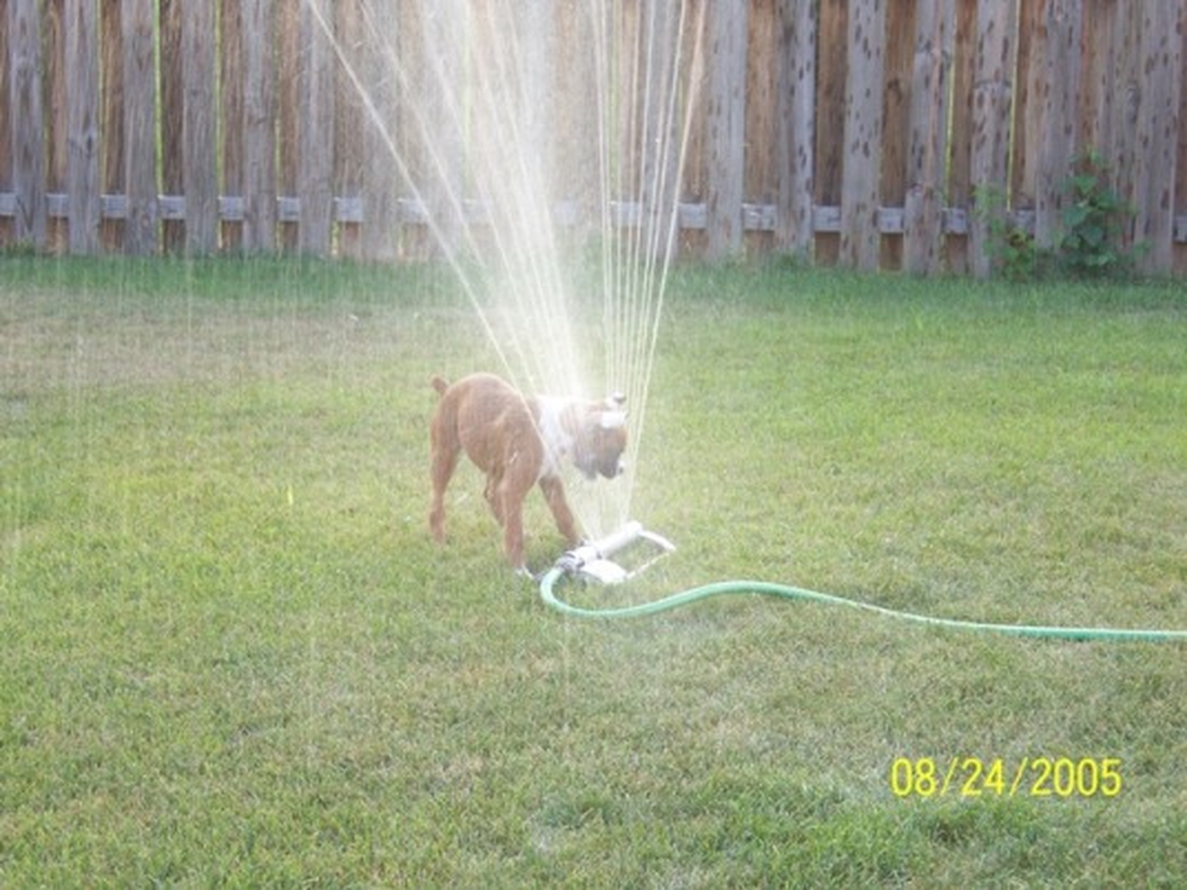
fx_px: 3429
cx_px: 594
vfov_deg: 14.8
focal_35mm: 100
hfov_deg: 19.6
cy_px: 445
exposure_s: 1/45
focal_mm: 16.6
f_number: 4.9
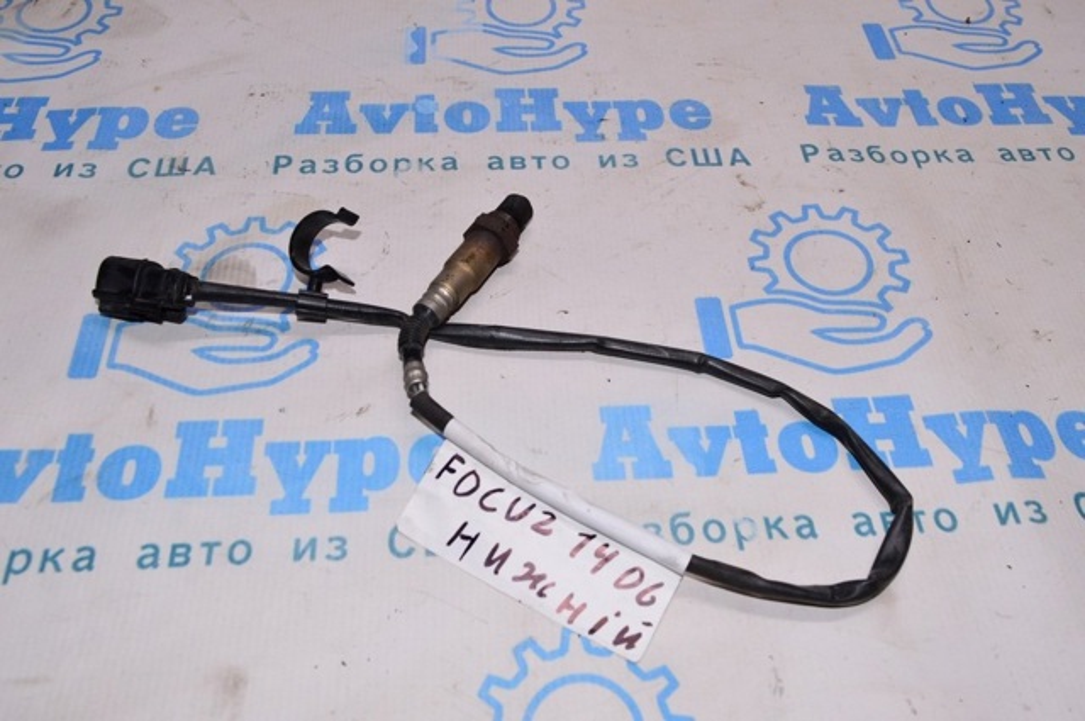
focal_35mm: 33
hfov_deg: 57.3
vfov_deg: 39.9
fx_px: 993
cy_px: 360
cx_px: 542
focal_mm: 22
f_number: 8
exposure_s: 1/200
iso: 1600
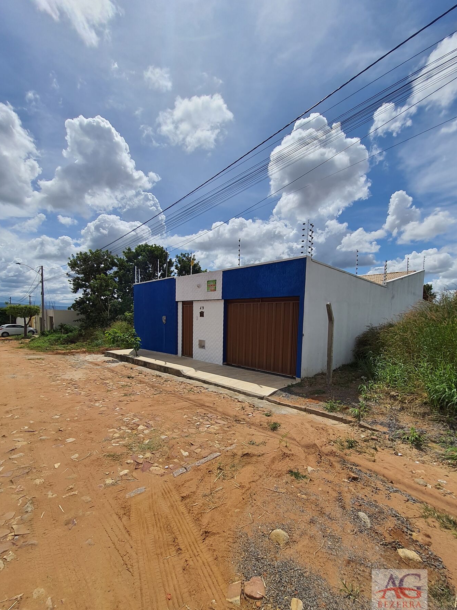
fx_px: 246
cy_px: 326
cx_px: 233
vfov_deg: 101.9
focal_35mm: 14
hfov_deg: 85.7
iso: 50
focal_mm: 1.74
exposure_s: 1/3336
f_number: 2.2
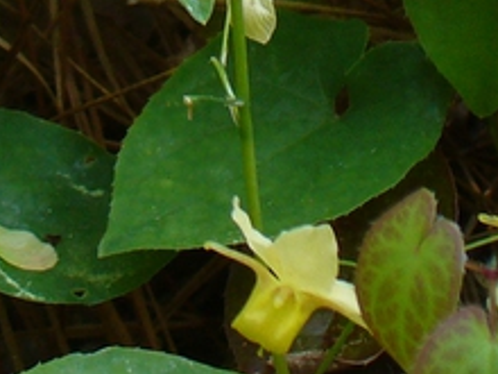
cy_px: -338
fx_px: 2474
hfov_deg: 11.5
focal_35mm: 172
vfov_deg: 8.3
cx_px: 215
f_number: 2.8
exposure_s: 1/60
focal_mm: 6.1
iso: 100
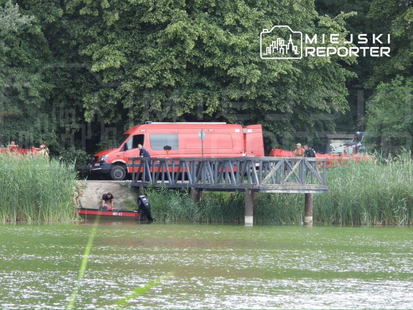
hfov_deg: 7.8
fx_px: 3042
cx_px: 206
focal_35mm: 255
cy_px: 155
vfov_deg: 5.8
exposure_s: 1/125
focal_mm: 45.8
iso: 160
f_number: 4.5
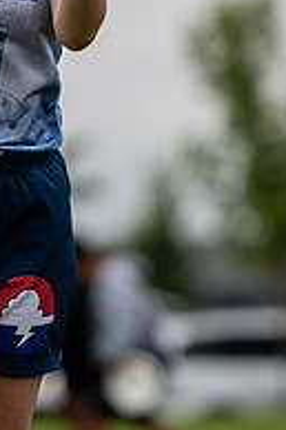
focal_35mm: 1043
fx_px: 12450
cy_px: 102
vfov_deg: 2.0
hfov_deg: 1.3
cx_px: 60
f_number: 2.8
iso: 110
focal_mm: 200
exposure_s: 1/1000
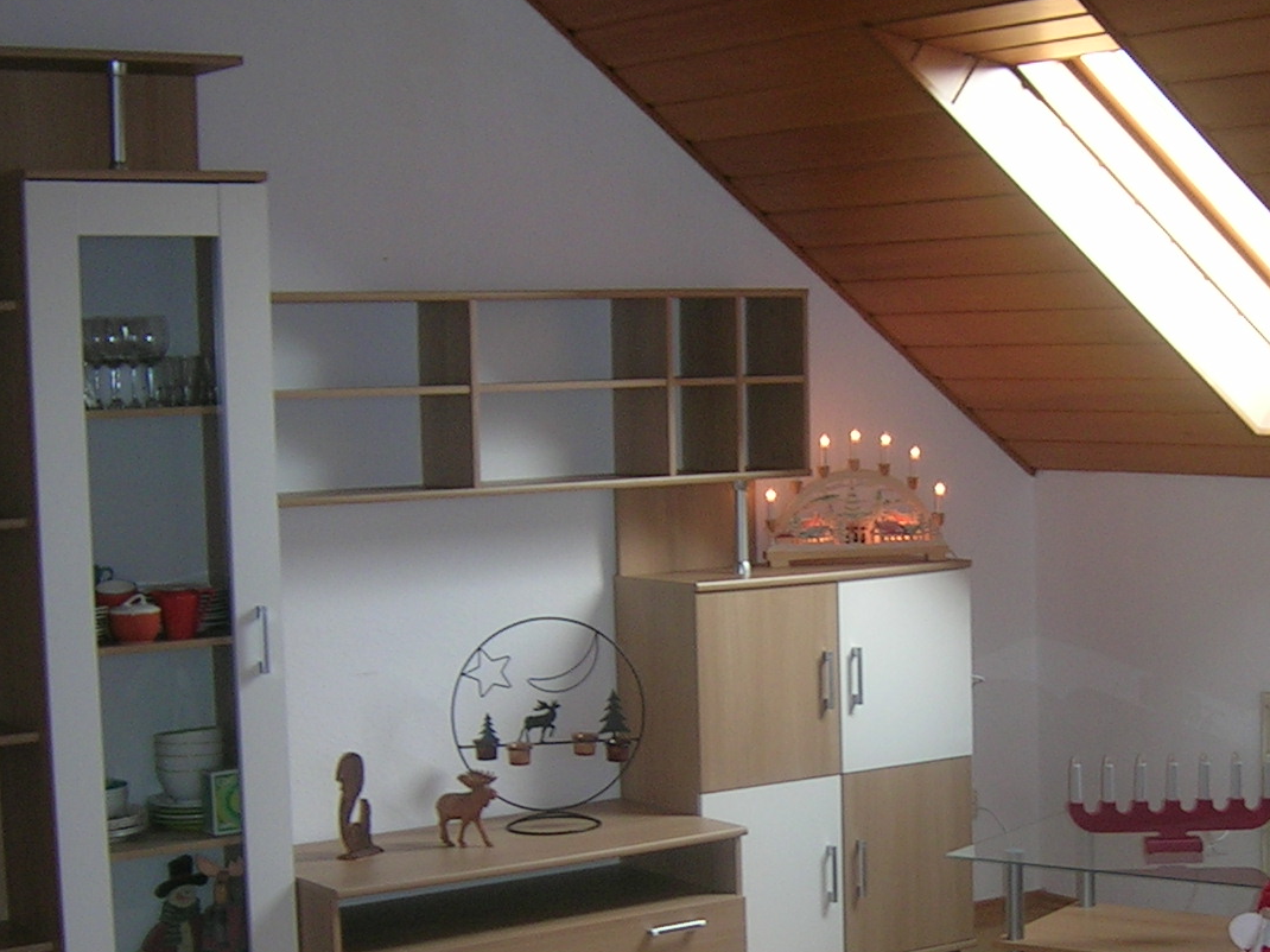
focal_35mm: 67
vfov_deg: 21.6
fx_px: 2458
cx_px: 909
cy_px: 789
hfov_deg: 28.7
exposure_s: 1/30
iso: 50
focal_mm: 5.4
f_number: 2.8
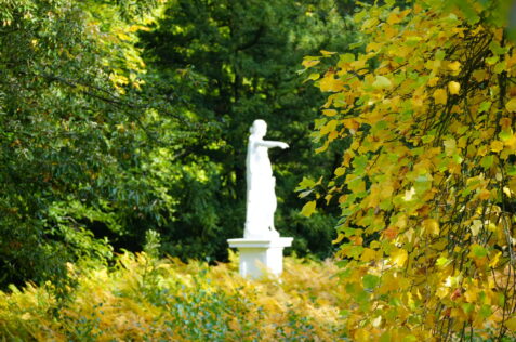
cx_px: 258
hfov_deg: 5.3
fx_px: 5536
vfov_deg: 3.5
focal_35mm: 387
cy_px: 171
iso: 640
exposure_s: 1/400
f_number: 6.3
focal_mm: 258
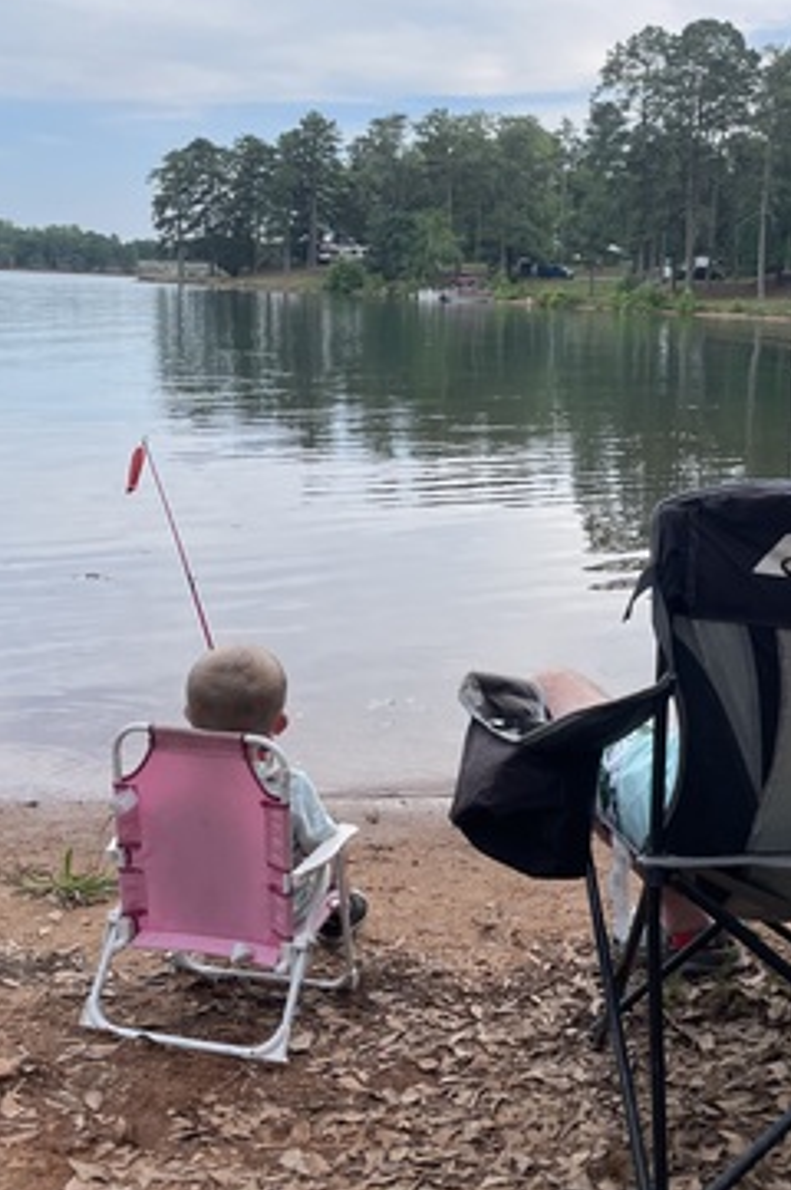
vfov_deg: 49.4
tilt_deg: -8.2
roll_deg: -1.9
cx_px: 557
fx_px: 1288
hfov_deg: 33.7
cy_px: 501
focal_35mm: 39
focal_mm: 4.2
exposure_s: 1/779
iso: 32
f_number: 1.6
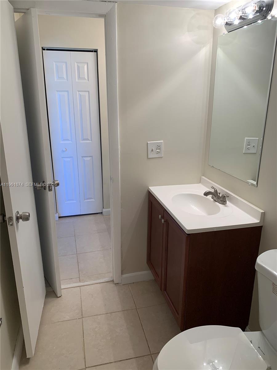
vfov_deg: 67.3
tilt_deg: -16.0
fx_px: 277
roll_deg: -1.2
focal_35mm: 26
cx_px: 138
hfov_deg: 53.1
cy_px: 185
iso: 80
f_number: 1.8
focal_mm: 4.25
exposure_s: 1/120
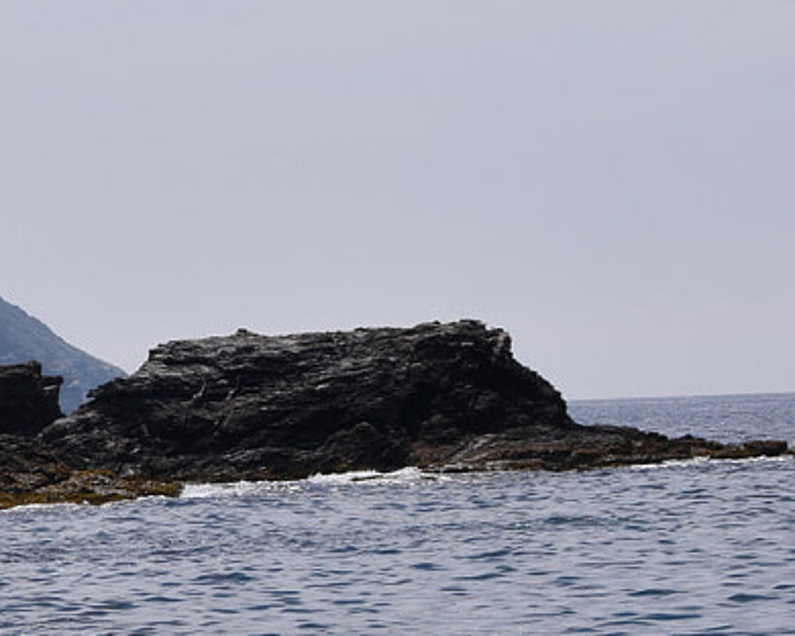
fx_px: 4751
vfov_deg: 7.7
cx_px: -638
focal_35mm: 202
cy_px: 234
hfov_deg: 9.1
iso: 200
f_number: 11
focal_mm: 35
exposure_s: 1/500
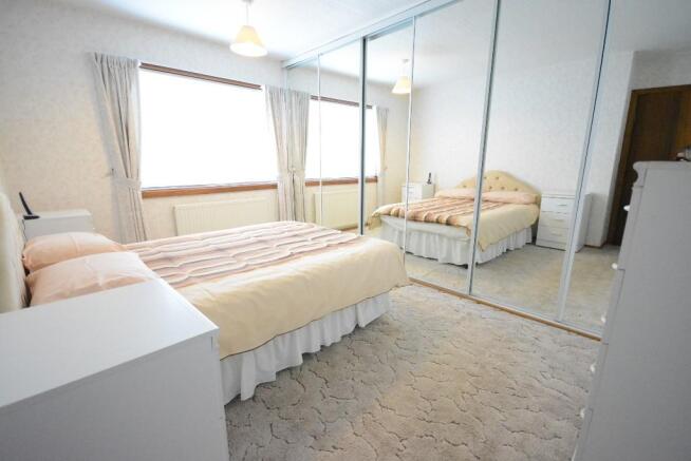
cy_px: 230
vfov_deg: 77.4
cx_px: 346
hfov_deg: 100.4
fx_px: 288
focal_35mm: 15
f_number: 4
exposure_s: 1/60
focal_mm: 10
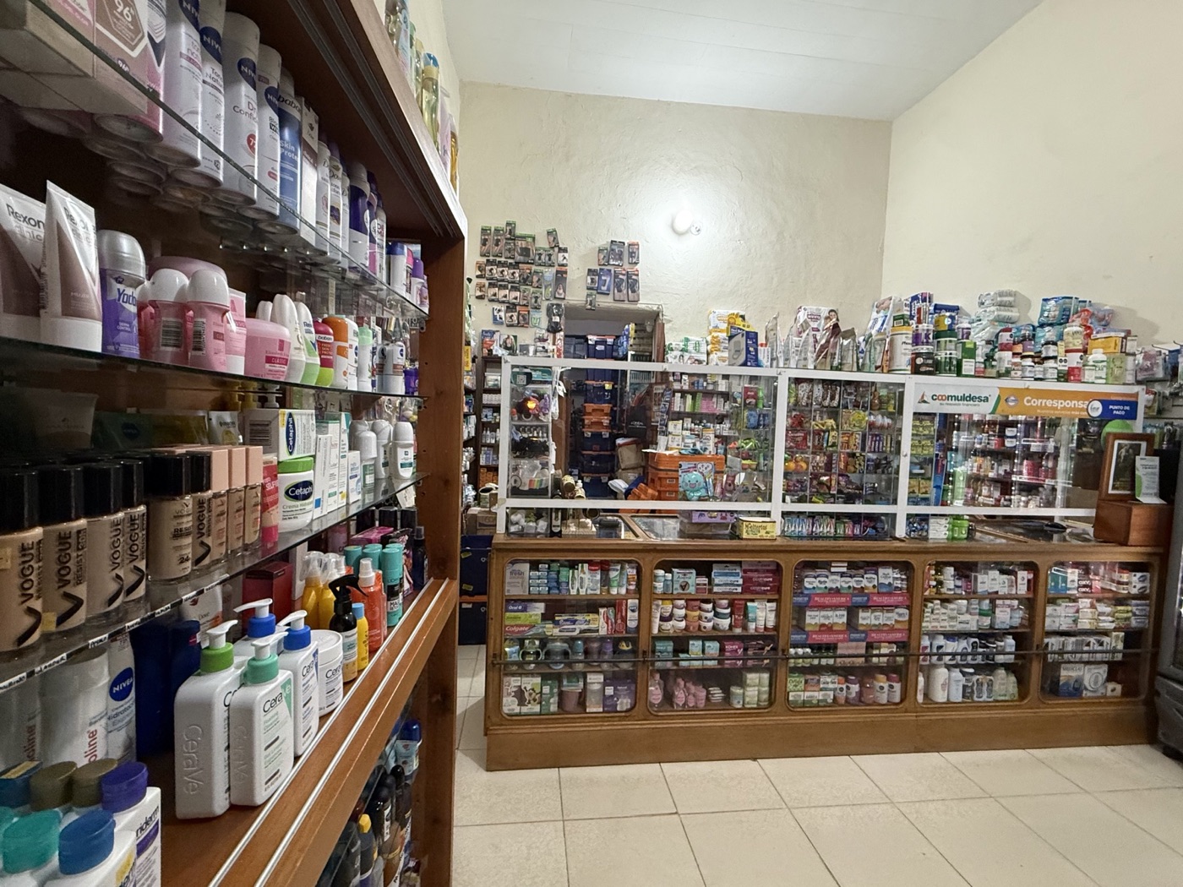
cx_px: 592
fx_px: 478
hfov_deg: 102.1
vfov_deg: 85.7
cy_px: 444
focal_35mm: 14
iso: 500
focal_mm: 2.22
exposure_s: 1/60
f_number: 2.2
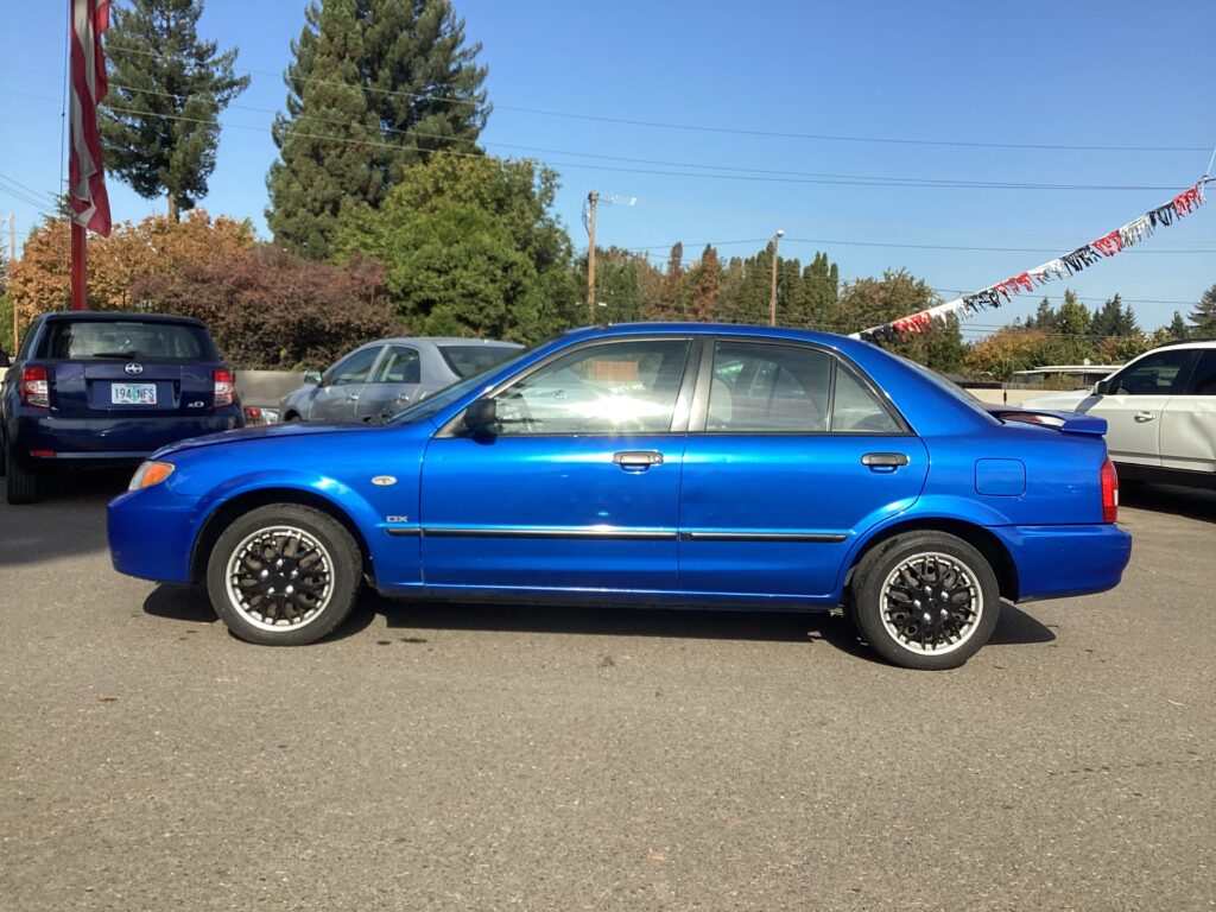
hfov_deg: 58.4
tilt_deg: -6.6
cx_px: 608
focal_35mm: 31
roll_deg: -2.3
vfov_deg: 45.4
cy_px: 456
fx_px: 1089
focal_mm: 3.3
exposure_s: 1/1006
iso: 25
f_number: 2.4
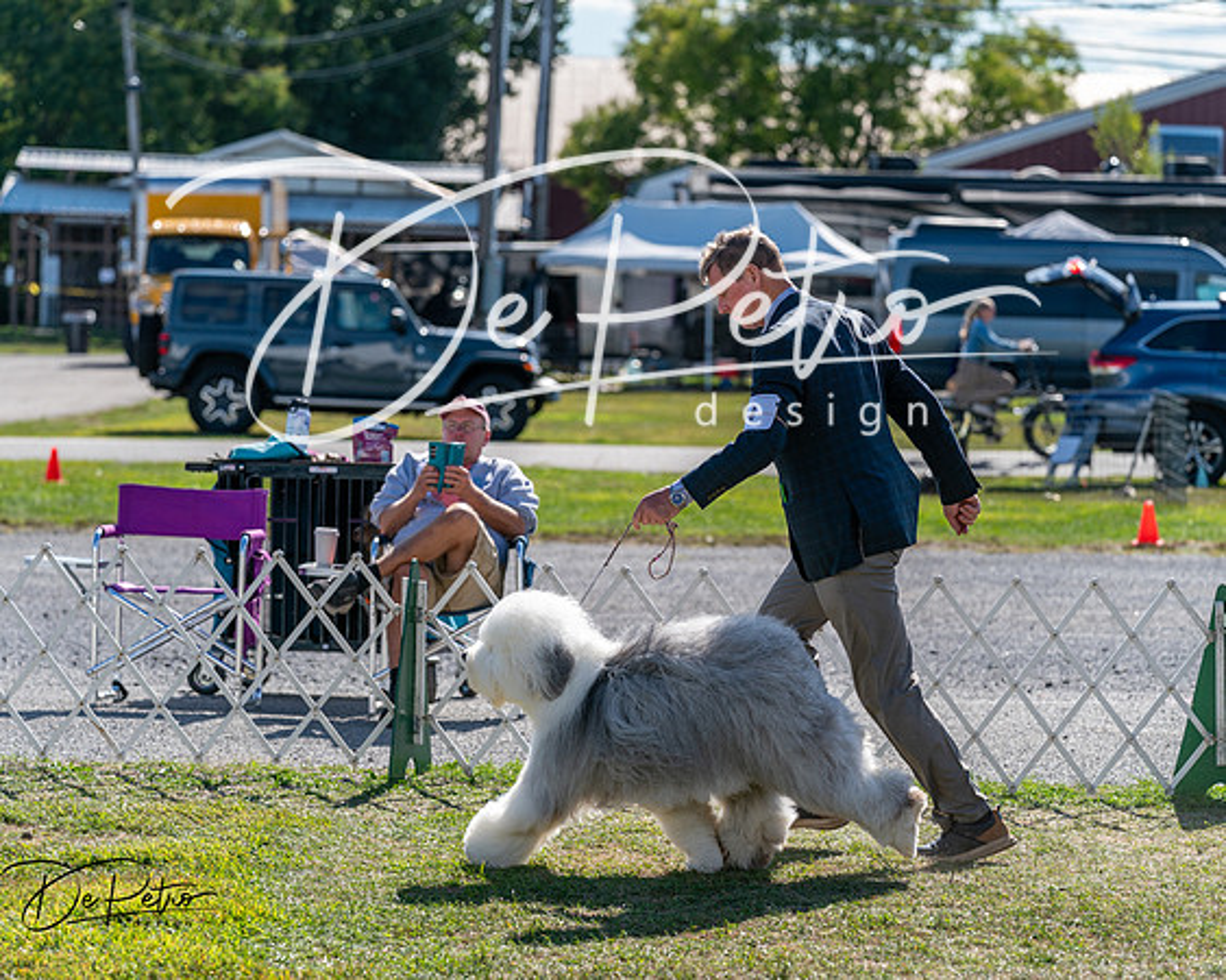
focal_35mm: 149
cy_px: 490
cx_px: 613
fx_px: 5392
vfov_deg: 10.4
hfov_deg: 13.0
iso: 160
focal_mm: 132
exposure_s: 1/1250
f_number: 4.5
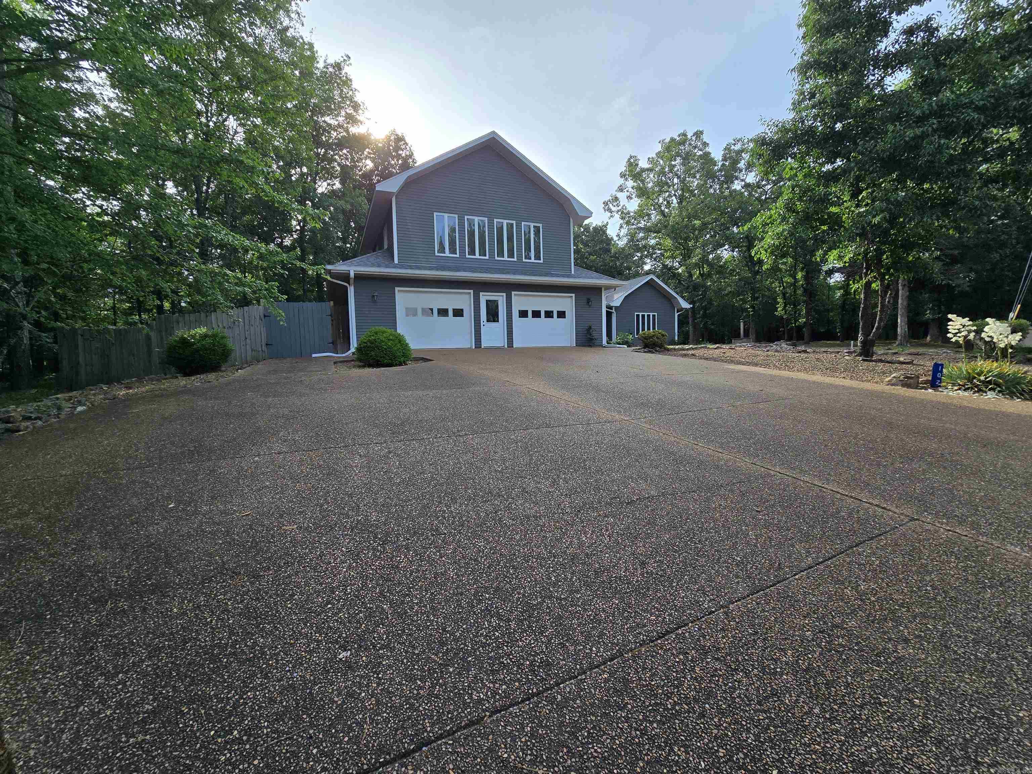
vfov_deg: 89.9
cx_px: 516
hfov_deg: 106.2
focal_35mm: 13
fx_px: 388
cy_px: 387
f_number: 2.2
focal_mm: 2.2
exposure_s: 1/1090
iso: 50
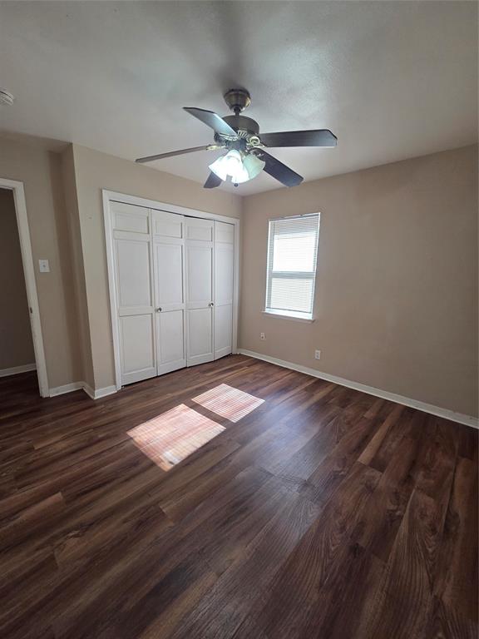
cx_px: 240
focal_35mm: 13
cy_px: 320
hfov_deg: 89.9
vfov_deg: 106.2
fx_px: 240
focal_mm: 2.2
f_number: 2.2
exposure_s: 1/120
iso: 160
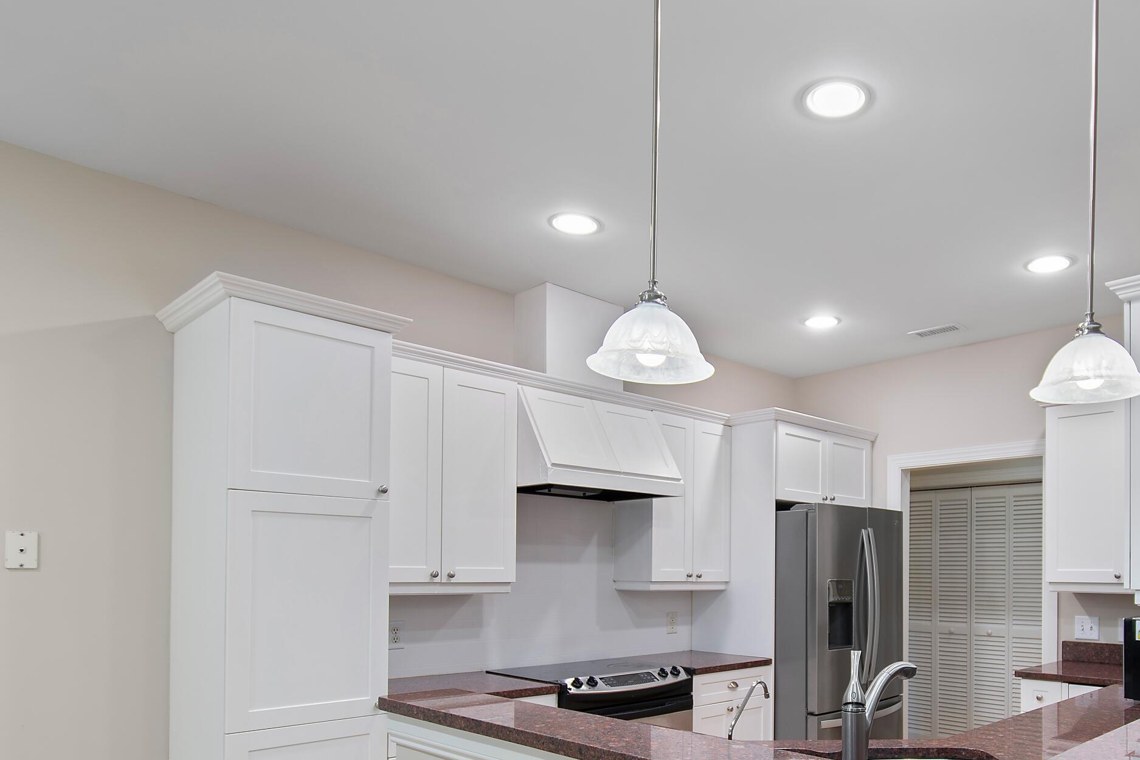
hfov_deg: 71.4
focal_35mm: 24
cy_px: 561
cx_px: 766
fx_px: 760
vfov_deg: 51.1
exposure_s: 1/6
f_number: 4.5
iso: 100
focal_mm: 10
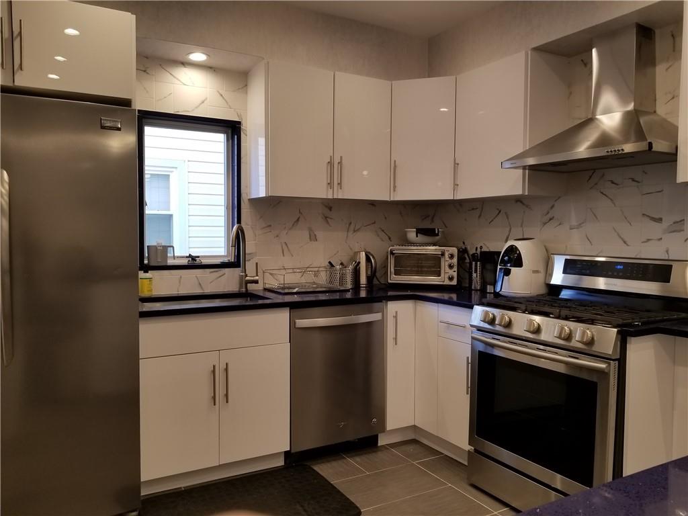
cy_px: 258
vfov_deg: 53.1
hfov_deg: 67.3
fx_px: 517
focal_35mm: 26
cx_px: 344
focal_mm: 4.25
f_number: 1.7
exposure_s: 1/120
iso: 64
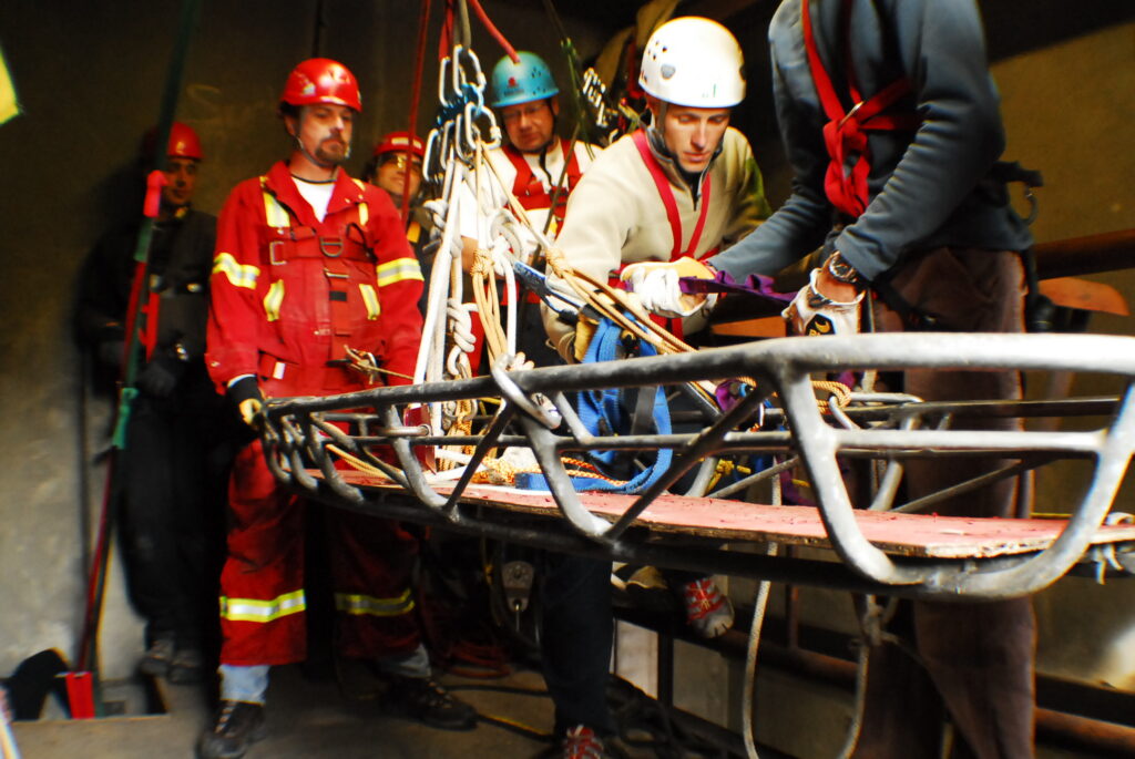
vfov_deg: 26.5
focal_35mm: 51
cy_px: 380
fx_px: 1609
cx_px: 568
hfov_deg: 38.8
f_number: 3.5
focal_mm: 34
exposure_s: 1/100
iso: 1250
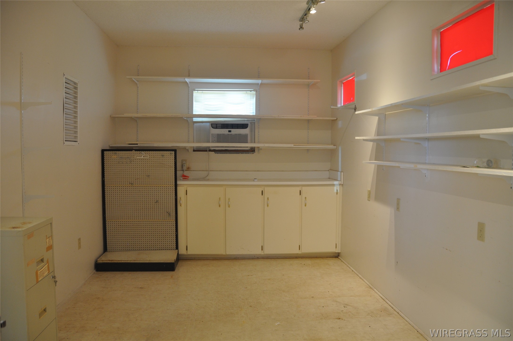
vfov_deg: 47.8
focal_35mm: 27
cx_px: 256
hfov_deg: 67.4
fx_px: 384
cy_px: 170
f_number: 4
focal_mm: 18
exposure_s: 1/60
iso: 560
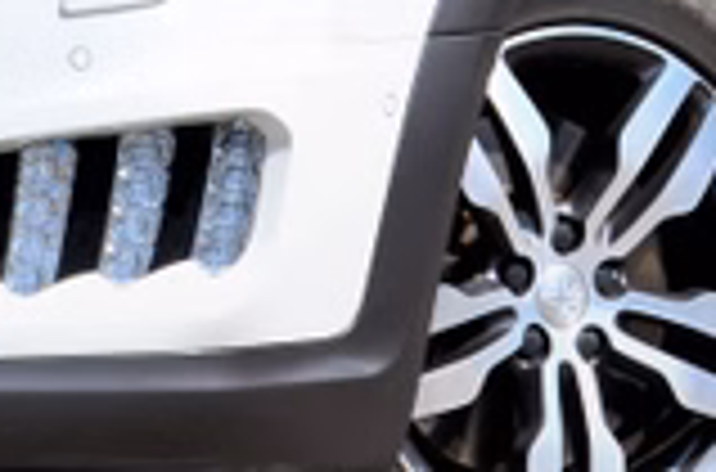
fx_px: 7496
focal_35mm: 378
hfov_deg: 5.5
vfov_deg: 3.6
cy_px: -144
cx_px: 5
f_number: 11
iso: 100
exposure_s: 1/125
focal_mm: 50
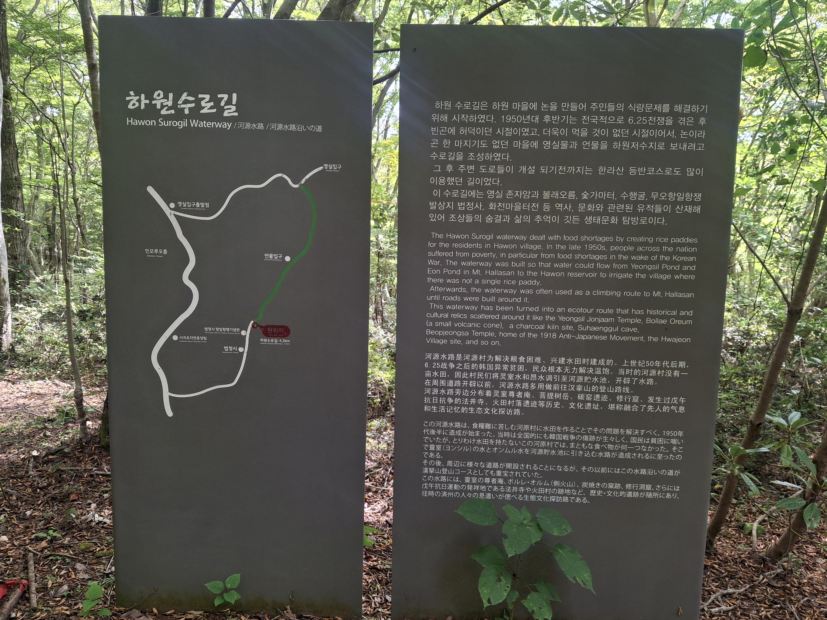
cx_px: 428
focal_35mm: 26
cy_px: 305
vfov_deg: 53.1
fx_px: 621
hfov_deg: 67.3
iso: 50
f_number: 1.8
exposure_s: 1/120
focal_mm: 4.69
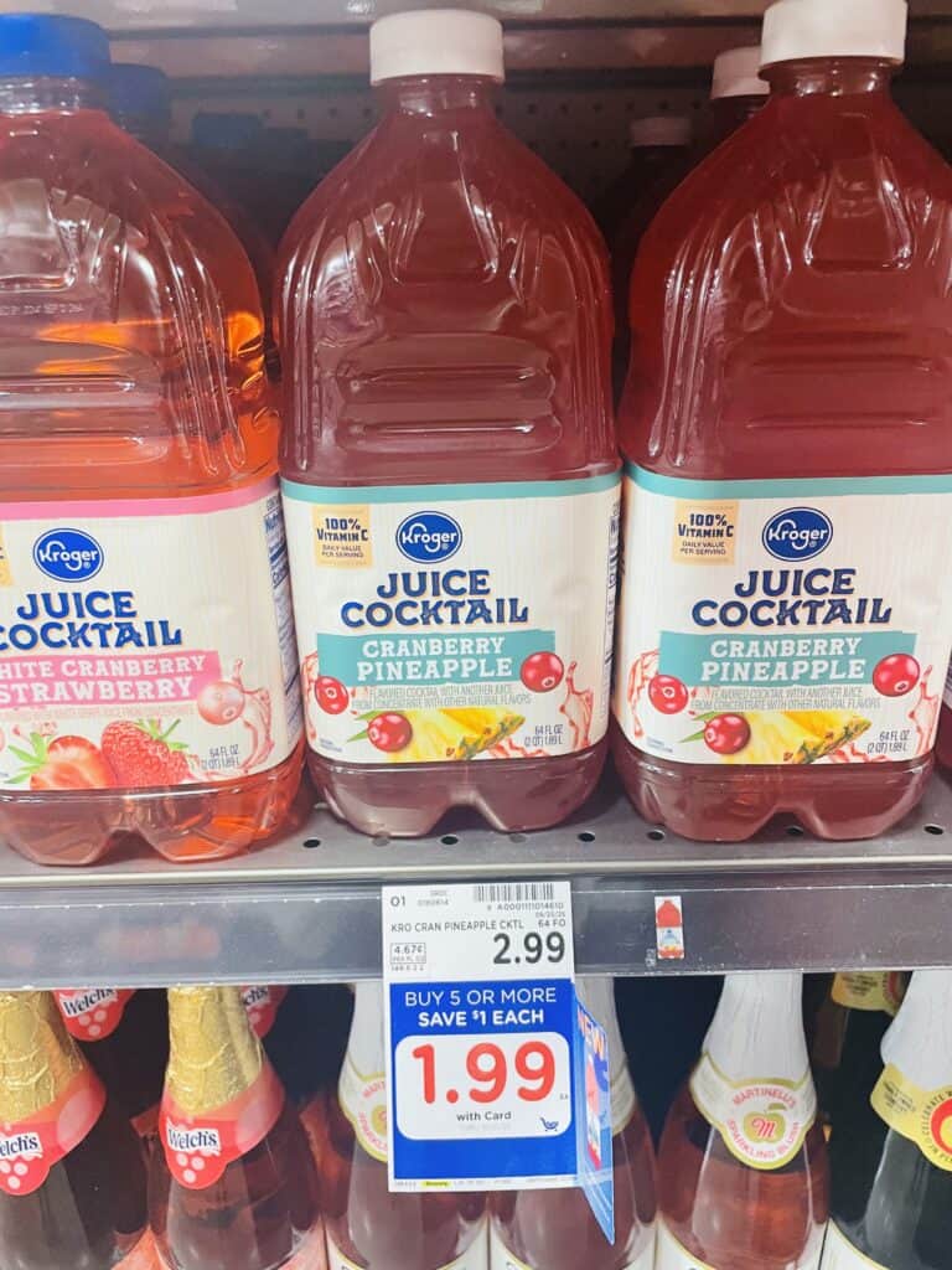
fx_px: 953
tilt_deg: -24.0
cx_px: 476
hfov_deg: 53.1
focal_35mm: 26
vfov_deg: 67.3
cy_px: 635
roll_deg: +1.9
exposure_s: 1/60
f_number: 1.6
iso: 320
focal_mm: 4.2
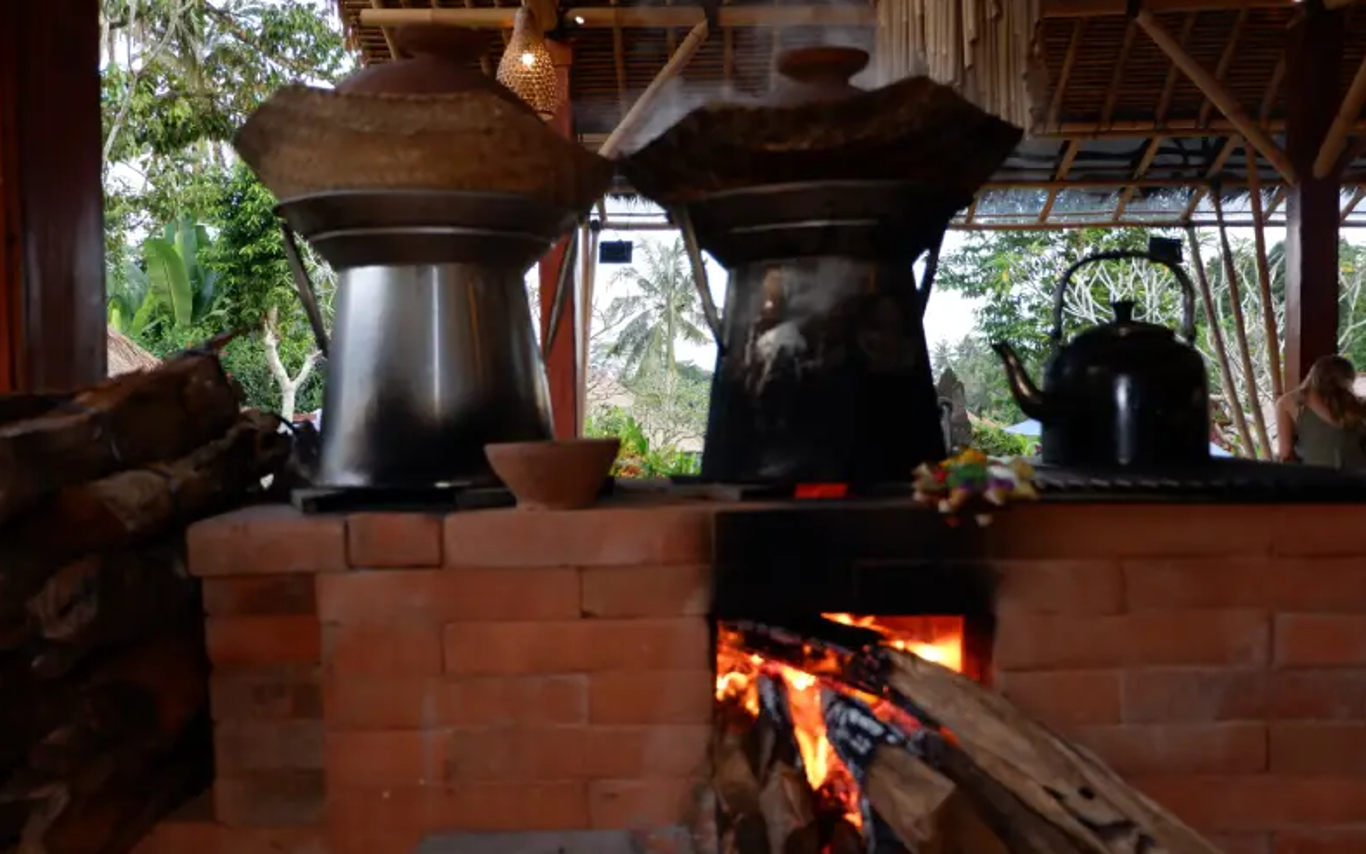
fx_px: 1154
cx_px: 689
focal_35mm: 31
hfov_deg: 61.2
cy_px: 436
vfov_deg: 40.6
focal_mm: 20.1
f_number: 3.8
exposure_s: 1/58
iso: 200
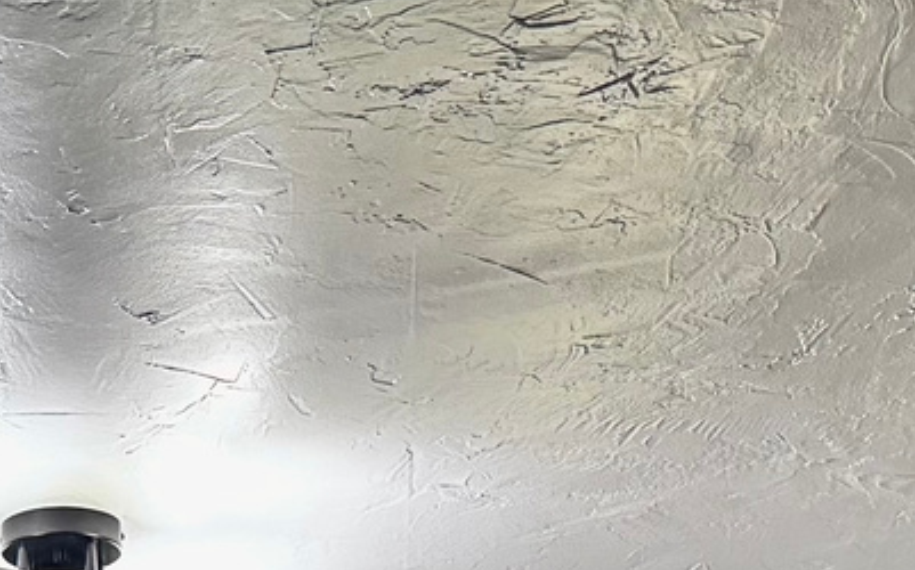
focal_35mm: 130
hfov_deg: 15.8
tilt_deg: +0.8
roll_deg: -0.8
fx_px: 3240
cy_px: 1715
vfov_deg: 8.4
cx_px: 37
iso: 125
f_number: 1.78
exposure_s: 1/120
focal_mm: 6.76
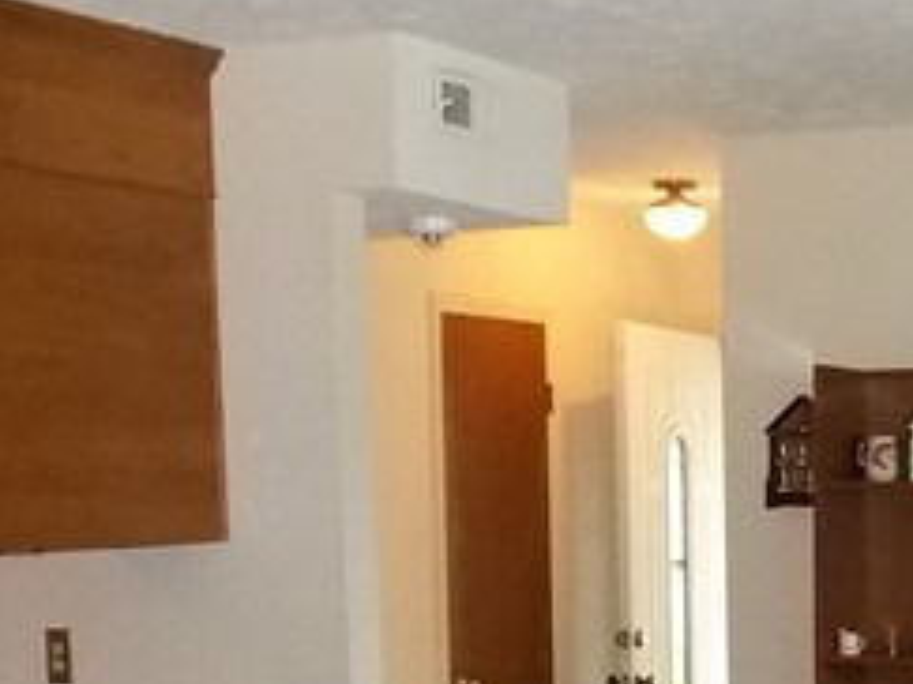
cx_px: 951
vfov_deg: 14.8
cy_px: 769
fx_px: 2557
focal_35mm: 97
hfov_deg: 19.6
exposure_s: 1/30
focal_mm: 4
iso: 320
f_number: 3.1
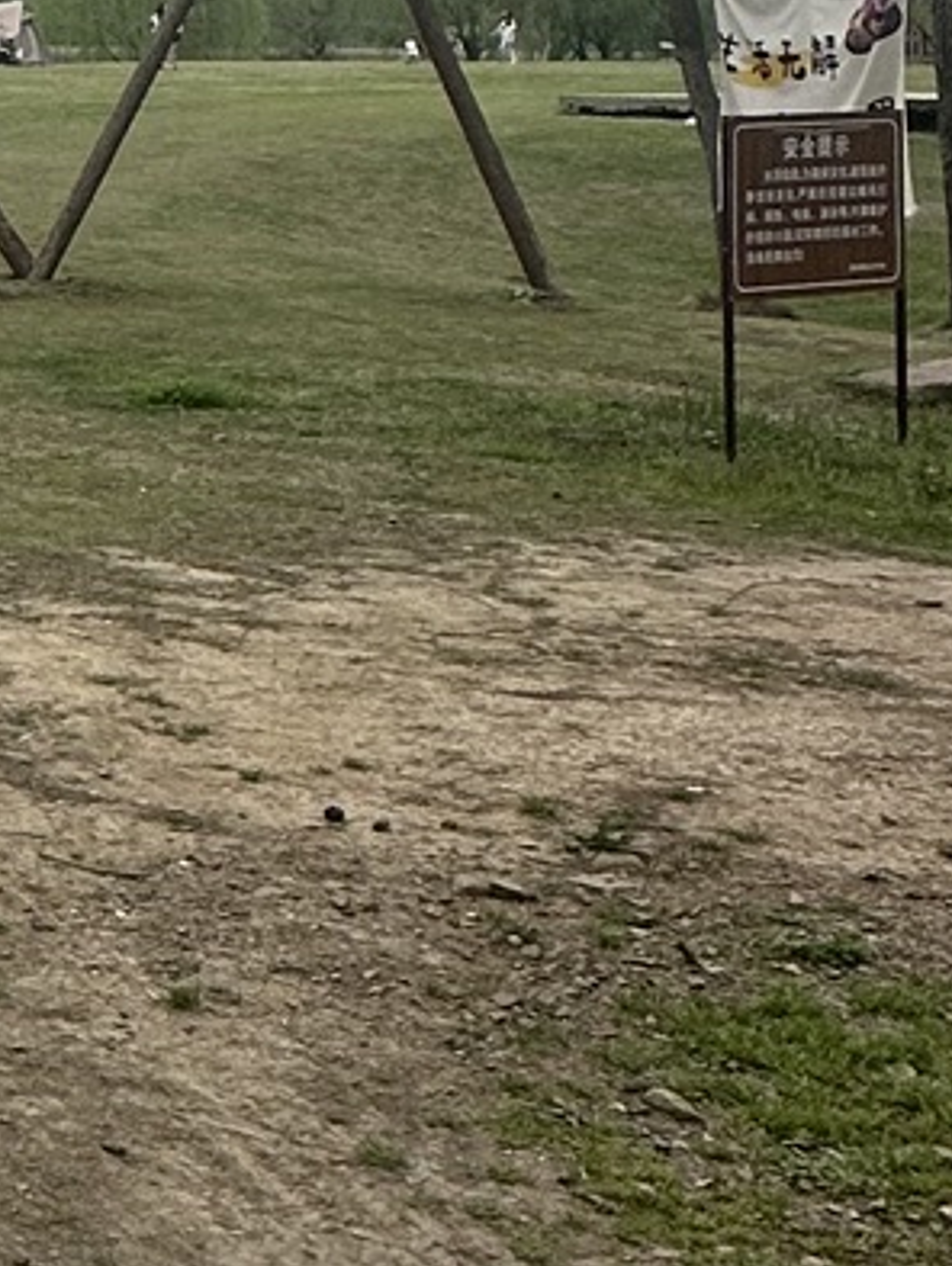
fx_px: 2601
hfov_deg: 16.3
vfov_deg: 25.7
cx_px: -913
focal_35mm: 71
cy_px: -58
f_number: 2.2
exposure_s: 1/1114
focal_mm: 2.22
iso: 40
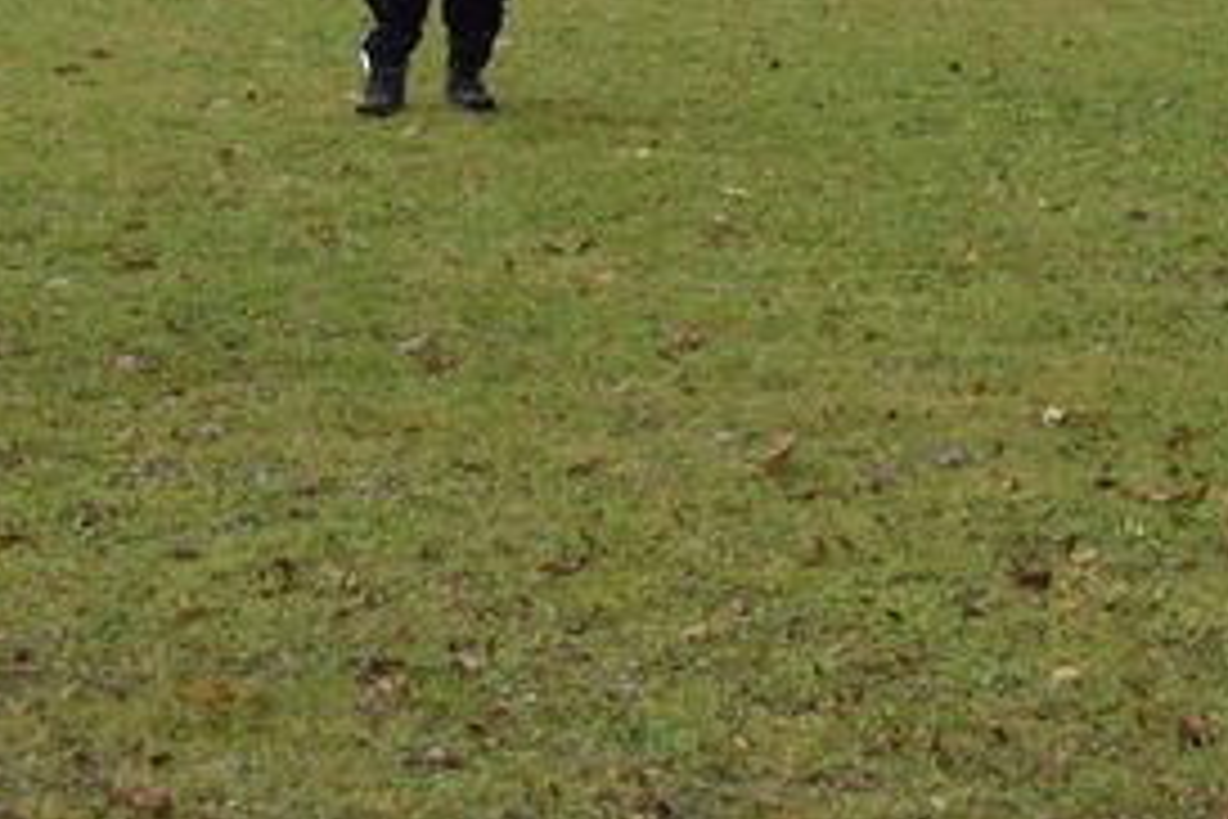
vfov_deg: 10.8
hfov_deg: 16.6
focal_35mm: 123
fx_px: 4195
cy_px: -315
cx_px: 823
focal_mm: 28
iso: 140
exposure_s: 1/125
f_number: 5.6
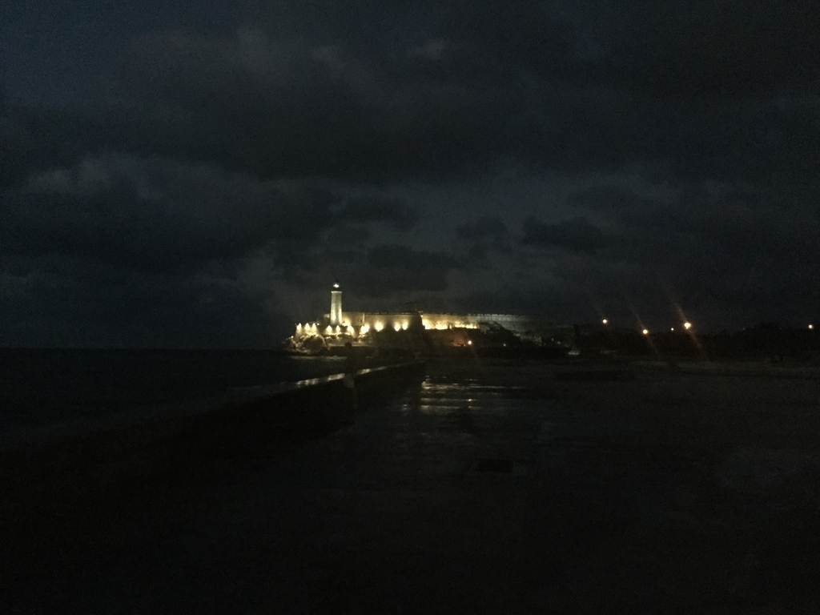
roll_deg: +0.3
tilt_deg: +1.9
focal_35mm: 31
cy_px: 308
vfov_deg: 45.4
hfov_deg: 58.4
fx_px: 734
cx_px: 410
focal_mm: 3.3
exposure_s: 1/15
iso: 800
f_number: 2.4
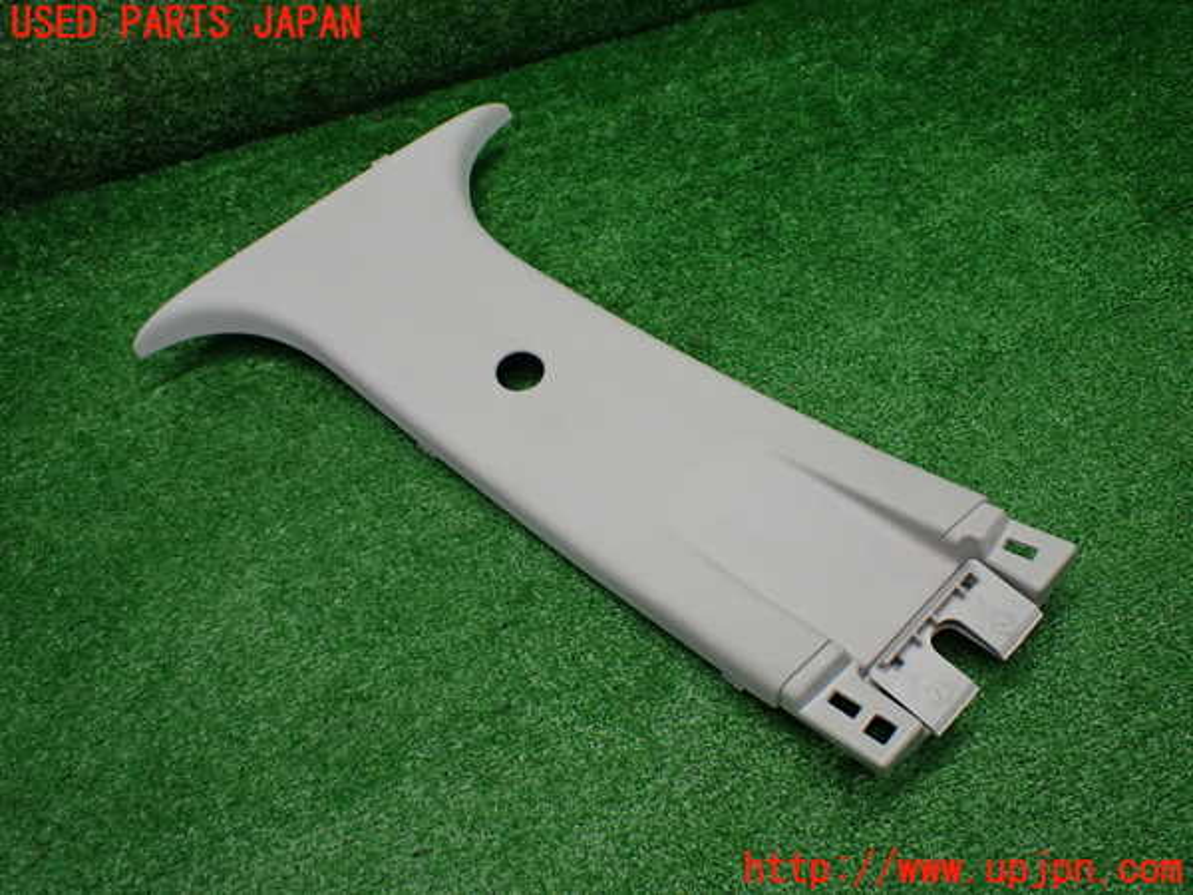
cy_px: 448
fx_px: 1034
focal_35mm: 30
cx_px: 596
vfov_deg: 46.8
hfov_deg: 60.0
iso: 320
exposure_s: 1/125
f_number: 2.3
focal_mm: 5.4
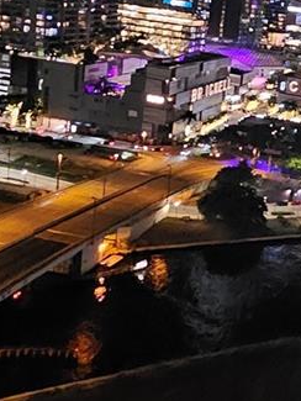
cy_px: 91
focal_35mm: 48
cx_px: 312
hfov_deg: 28.2
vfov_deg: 38.4
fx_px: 556
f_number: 2.2
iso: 2000
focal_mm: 2.2
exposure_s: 1/24
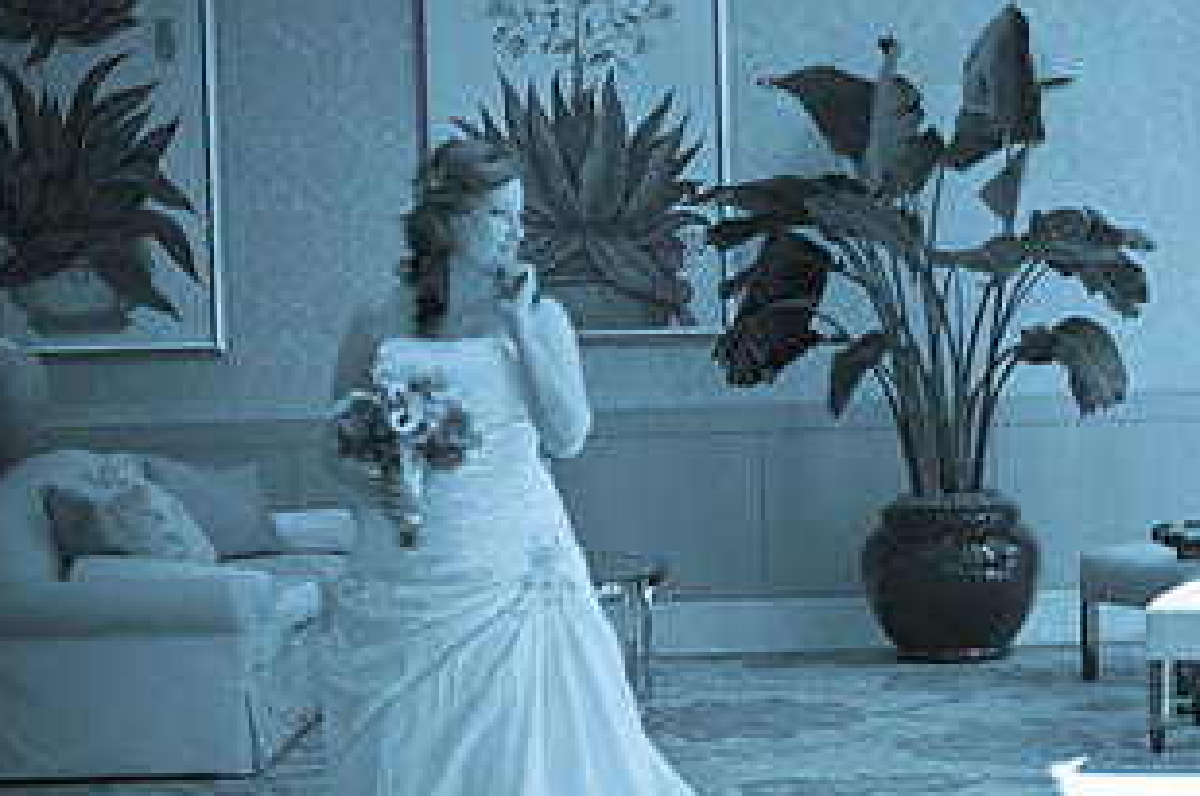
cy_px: 524
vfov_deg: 14.5
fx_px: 3128
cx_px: 1029
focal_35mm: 94
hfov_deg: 21.3
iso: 200
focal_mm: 50
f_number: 2.2
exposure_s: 1/200
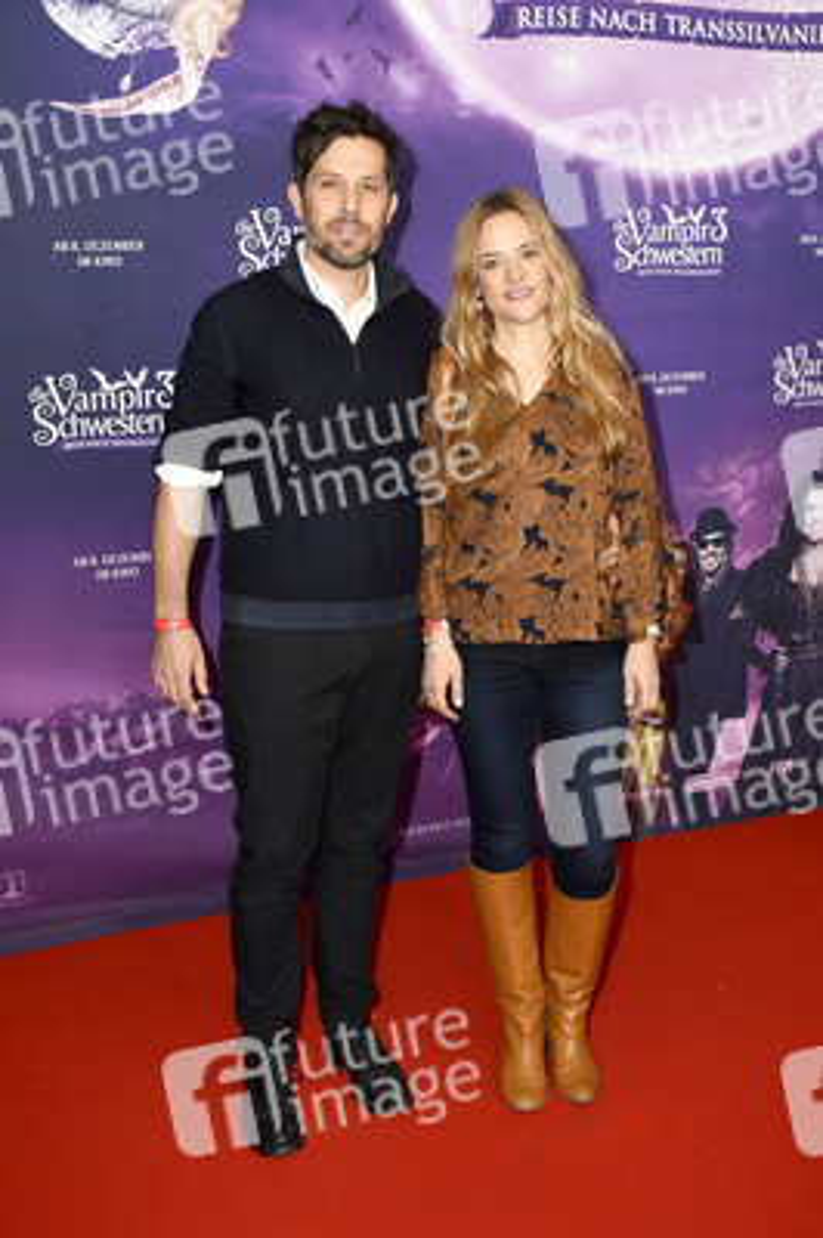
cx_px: 412
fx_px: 1237
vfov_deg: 53.2
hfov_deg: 36.8
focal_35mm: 36
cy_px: 619
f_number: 5.6
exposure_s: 1/200
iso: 640
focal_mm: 24
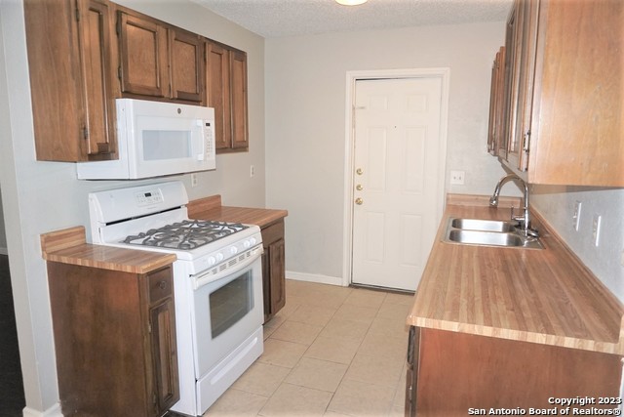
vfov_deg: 53.2
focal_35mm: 24
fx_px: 416
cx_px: 312
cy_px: 208
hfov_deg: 73.7
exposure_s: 1/160
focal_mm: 16
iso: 800
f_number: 3.5
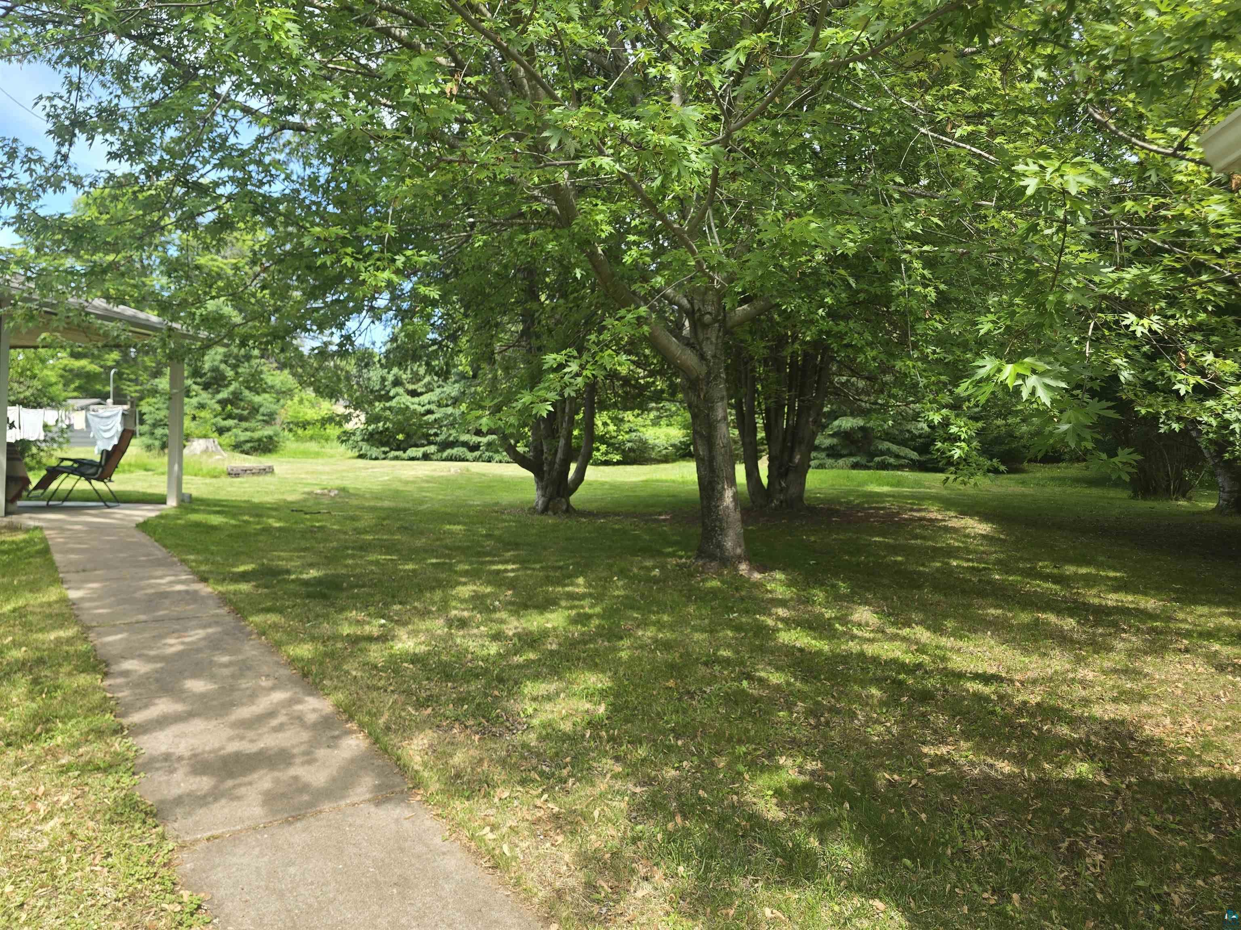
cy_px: 465
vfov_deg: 58.9
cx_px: 620
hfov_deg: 73.9
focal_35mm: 23
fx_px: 825
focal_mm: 6.3
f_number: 1.7
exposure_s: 1/180
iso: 16
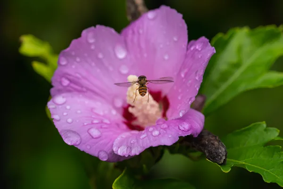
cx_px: 142
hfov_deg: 14.7
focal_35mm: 140
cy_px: 94
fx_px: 1100
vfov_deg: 9.8
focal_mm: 140
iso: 2500
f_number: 8
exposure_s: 1/1000
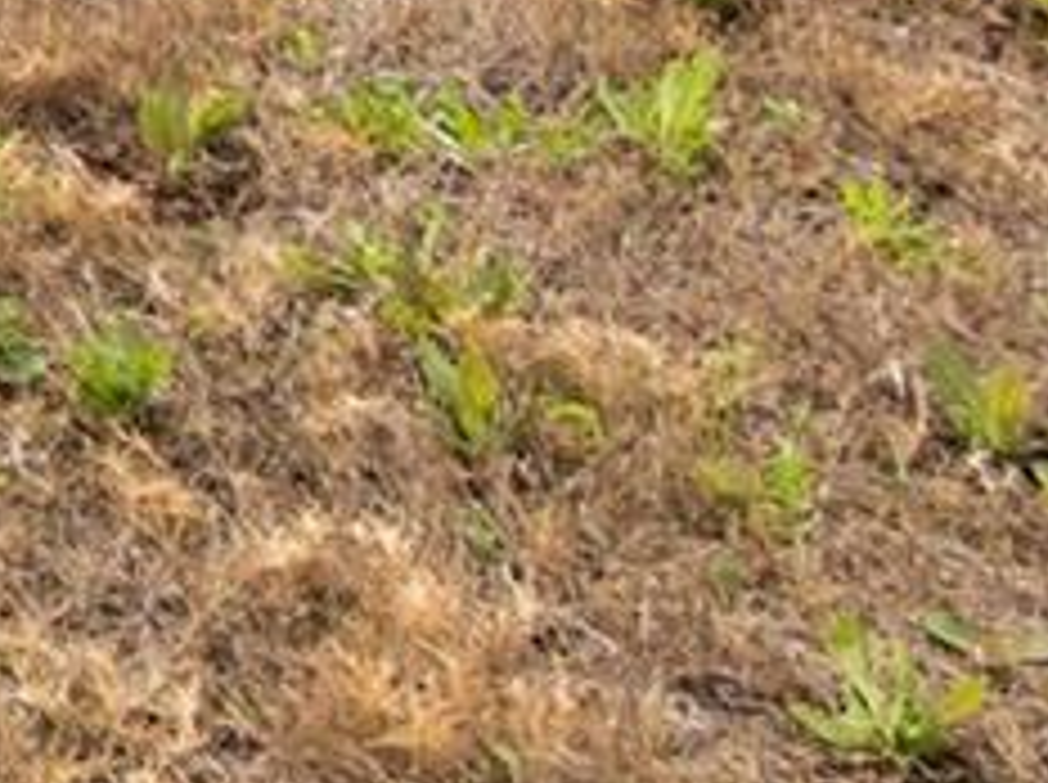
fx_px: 3839
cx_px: -2690
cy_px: -1820
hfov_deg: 9.2
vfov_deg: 8.8
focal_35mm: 127
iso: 100
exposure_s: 1/250
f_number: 9
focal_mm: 10
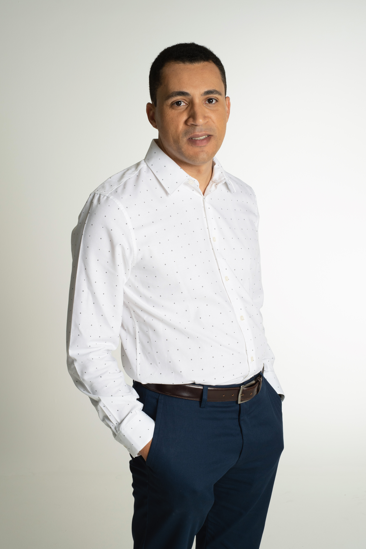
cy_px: 269
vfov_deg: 35.9
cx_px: 184
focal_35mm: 56
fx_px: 847
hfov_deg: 24.4
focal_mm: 35
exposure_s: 1/100
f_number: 10
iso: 250
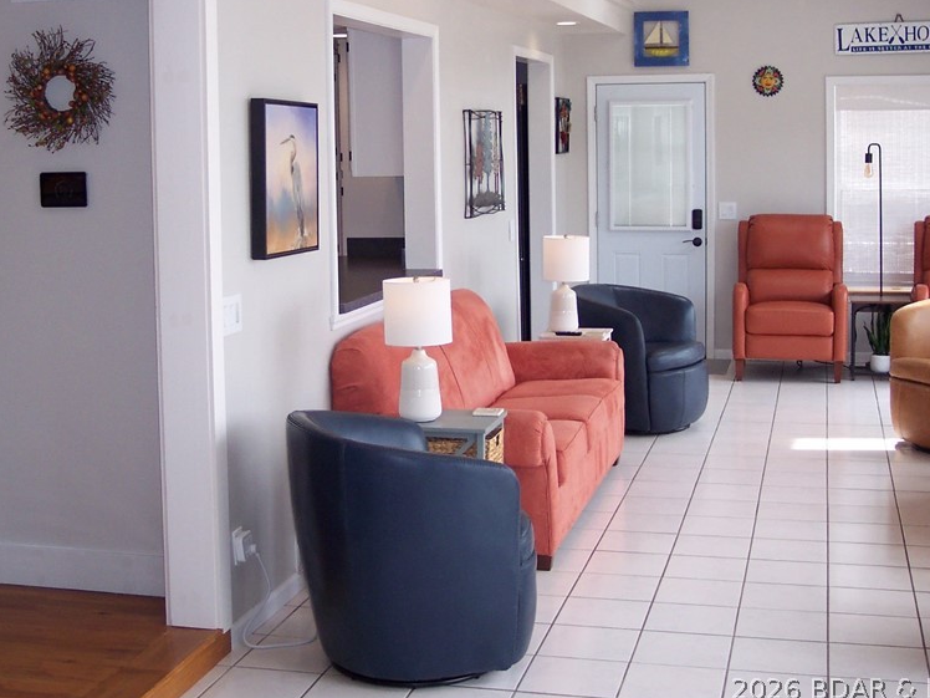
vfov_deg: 27.9
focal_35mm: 52
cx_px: 433
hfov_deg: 36.8
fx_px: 1397
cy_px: 231
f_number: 2.8
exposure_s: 1/250
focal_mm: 8
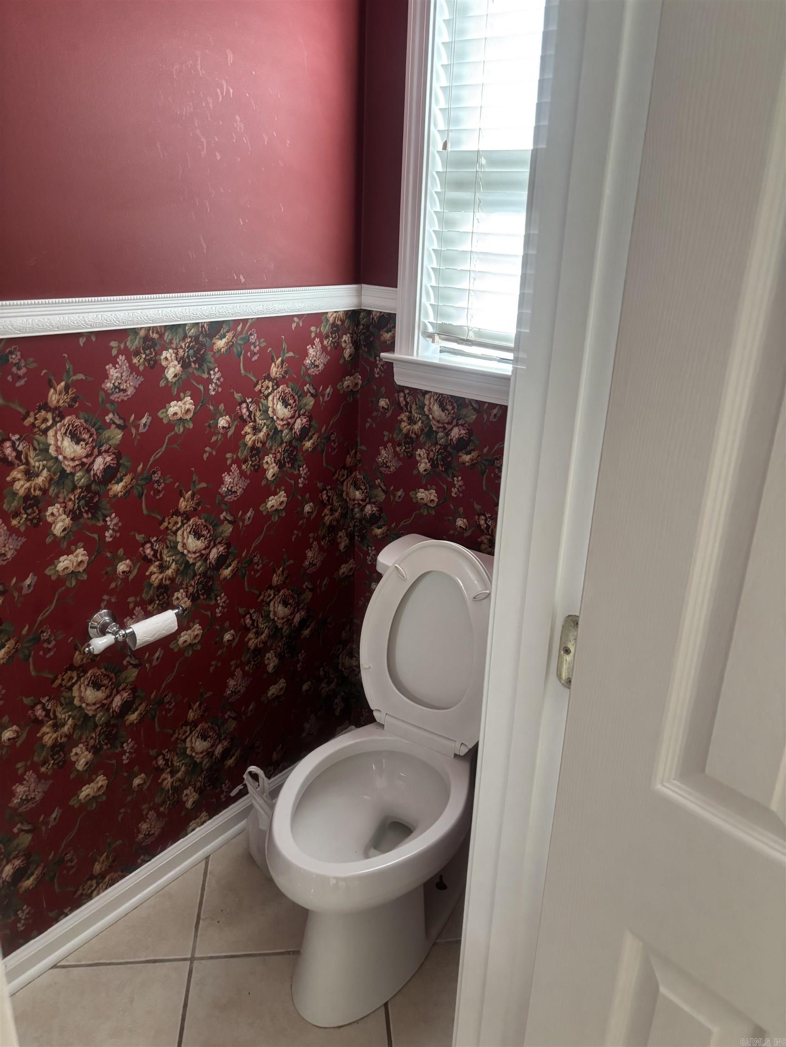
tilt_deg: -22.4
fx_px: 787
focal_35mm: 26
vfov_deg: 67.3
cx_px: 393
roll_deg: -5.3
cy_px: 524
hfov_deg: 53.1
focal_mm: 5.96
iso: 320
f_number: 1.6
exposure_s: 1/60
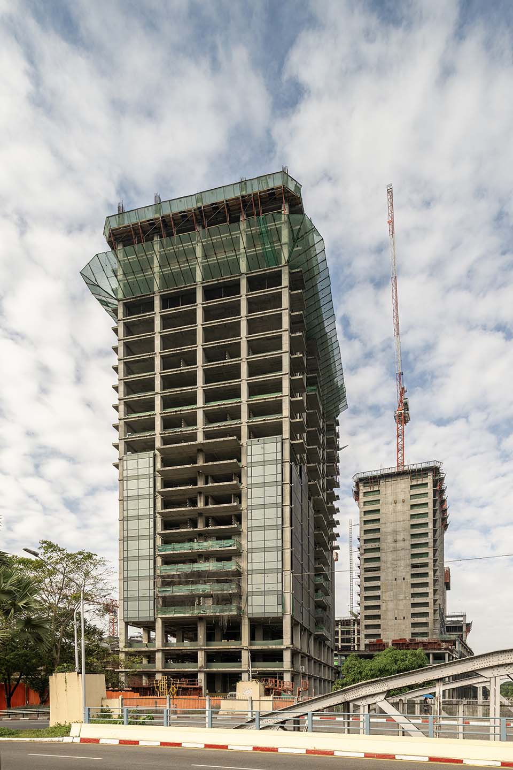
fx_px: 406
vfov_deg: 86.9
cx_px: 256
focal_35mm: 19
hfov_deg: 64.6
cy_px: 385
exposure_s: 1/400
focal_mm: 19
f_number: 9
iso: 100
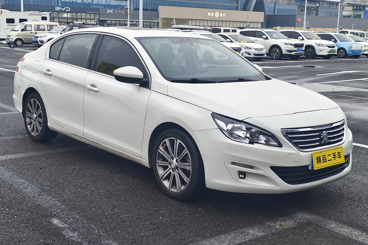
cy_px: 113
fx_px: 450
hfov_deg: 44.5
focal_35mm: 44
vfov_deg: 30.5
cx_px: 183
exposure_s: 1/100
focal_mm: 5.84
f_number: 1.6
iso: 80
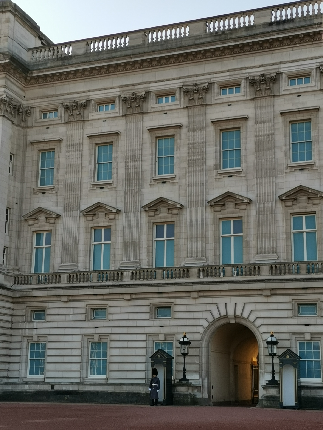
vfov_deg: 34.9
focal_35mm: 55
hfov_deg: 26.6
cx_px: 162
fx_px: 684
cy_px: 215
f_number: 1.8
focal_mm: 4.75
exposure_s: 1/635
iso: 50
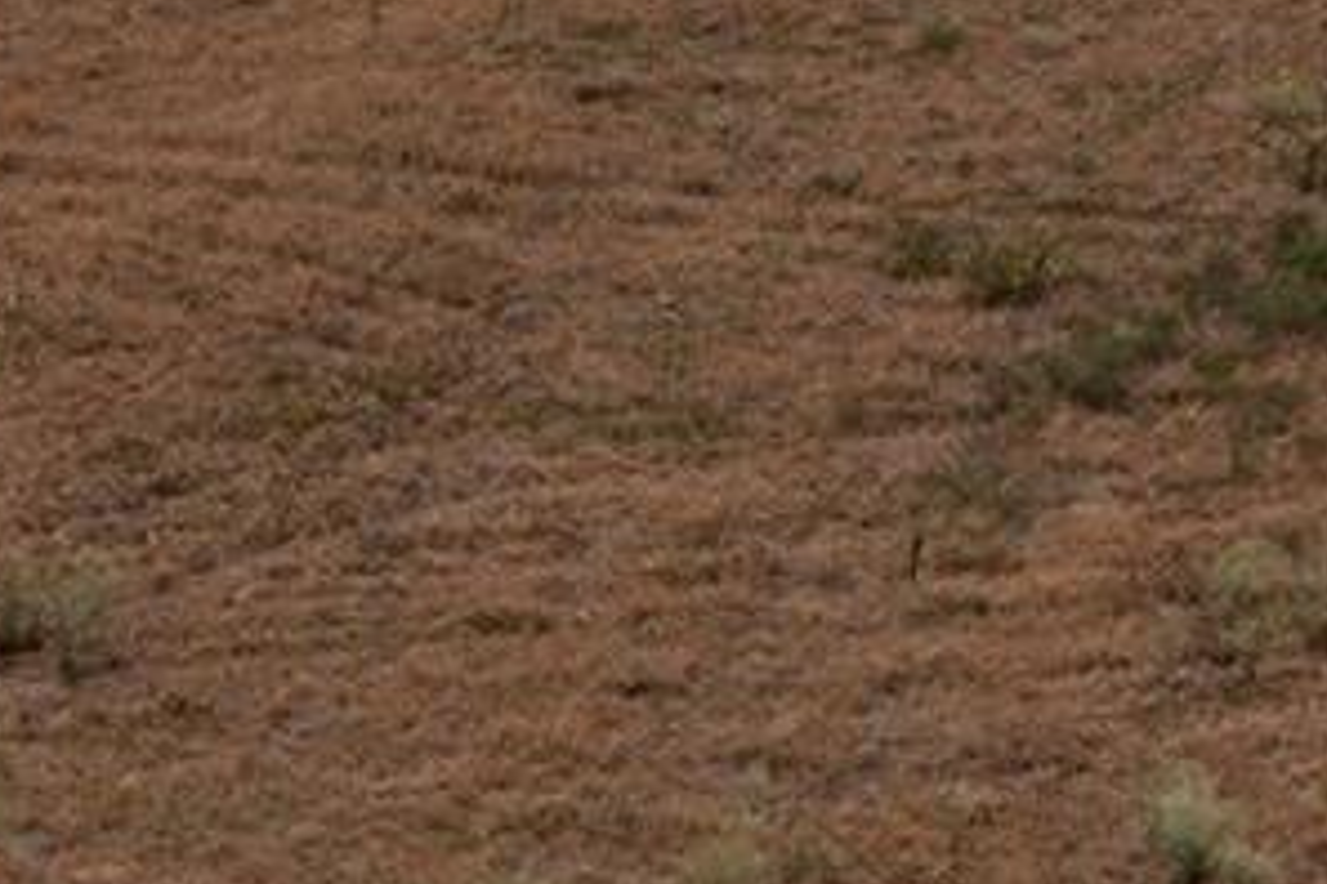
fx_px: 7114
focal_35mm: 193
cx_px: -139
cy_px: 301
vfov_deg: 7.1
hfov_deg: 10.5
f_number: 5.6
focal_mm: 10.26
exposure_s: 1/320
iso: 100
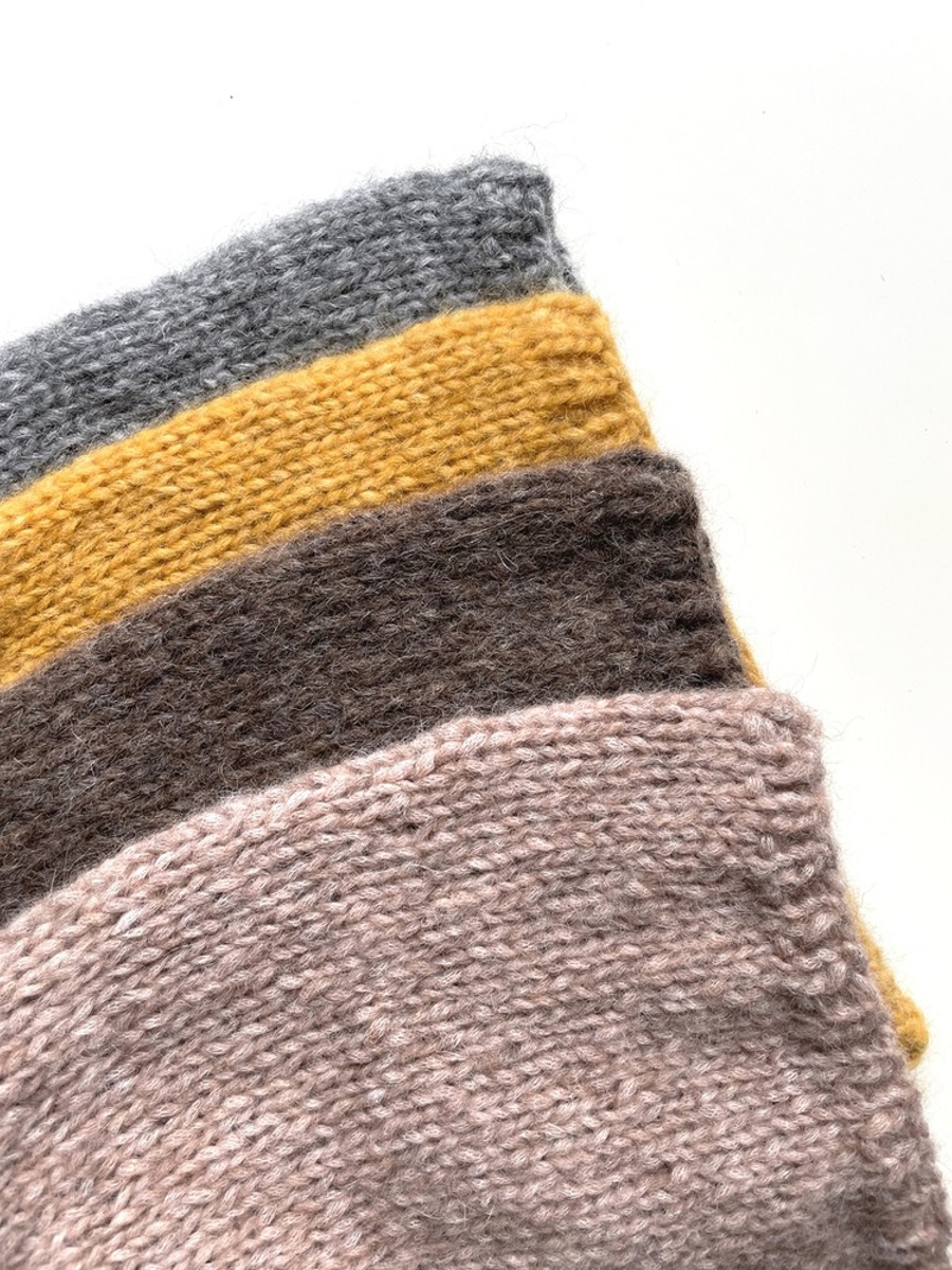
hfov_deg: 53.1
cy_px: 635
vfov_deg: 67.3
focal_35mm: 26
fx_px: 953
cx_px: 476
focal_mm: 4.2
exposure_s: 1/121
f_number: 1.6
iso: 64
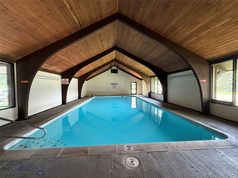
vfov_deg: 85.7
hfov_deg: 102.1
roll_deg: +0.4
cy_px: 89
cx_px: 119
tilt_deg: -2.1
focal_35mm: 14
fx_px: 96
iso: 320
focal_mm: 2.22
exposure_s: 1/66
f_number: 2.2
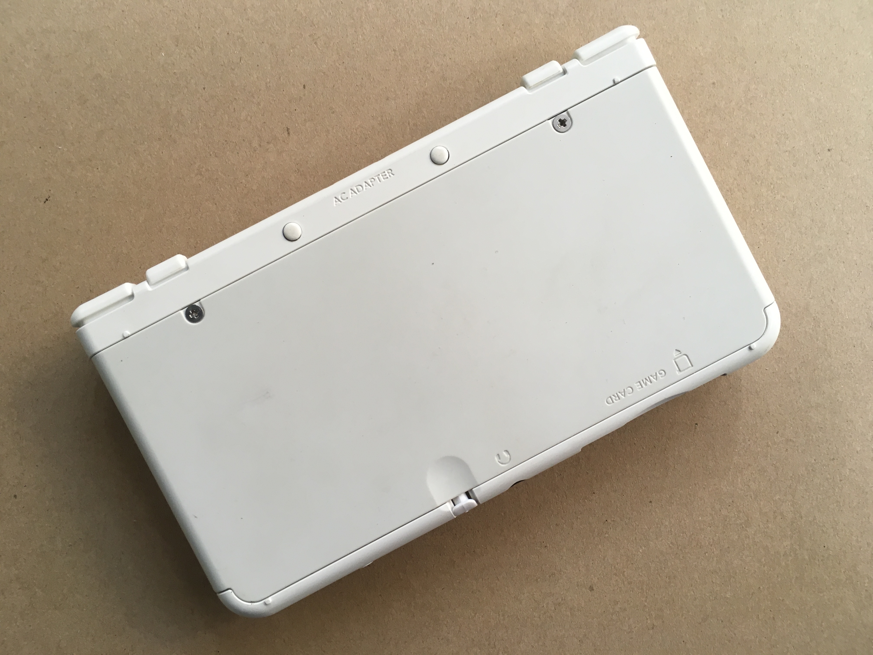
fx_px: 731
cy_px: 328
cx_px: 436
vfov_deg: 48.2
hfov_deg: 61.7
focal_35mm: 29
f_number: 2.2
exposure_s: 1/30
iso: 50
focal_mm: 4.15
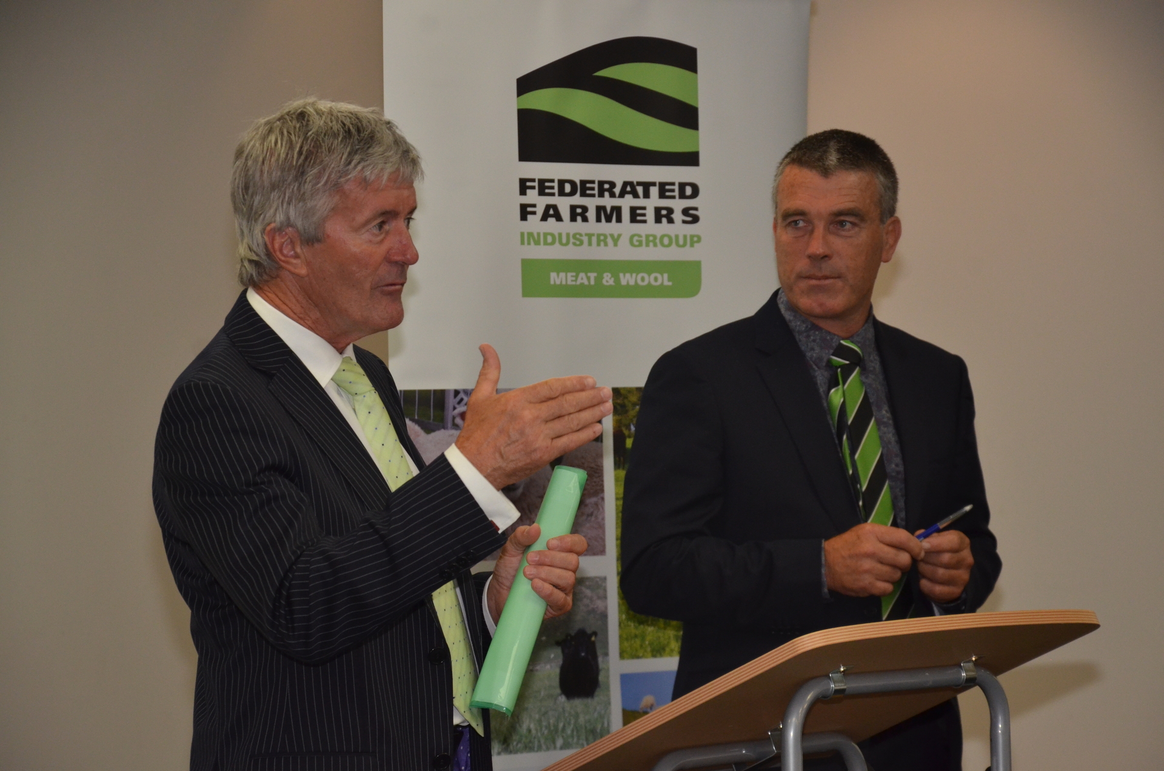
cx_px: 582
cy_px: 386
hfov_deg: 15.2
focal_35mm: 135
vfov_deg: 10.1
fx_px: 4356
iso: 800
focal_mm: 90
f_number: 7.1
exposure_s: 1/60
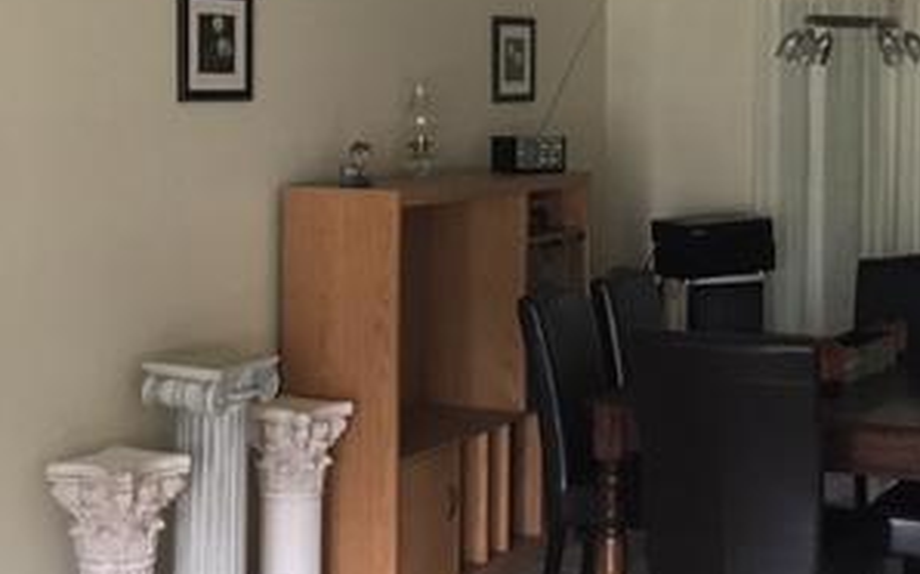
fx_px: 1654
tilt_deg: -2.6
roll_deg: +0.1
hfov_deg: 31.0
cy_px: 151
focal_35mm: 66
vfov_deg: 19.6
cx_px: 537
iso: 200
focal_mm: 4.15
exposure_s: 1/30
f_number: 2.2
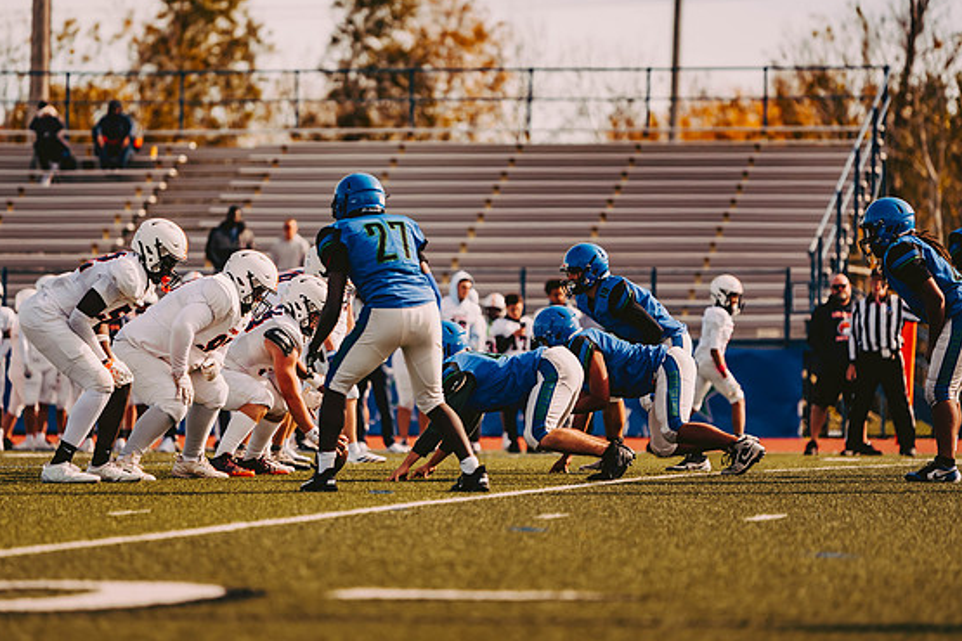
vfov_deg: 5.9
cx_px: 420
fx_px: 6172
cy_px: 287
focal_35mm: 231
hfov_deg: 8.9
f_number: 2.8
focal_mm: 200
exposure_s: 1/2000
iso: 160
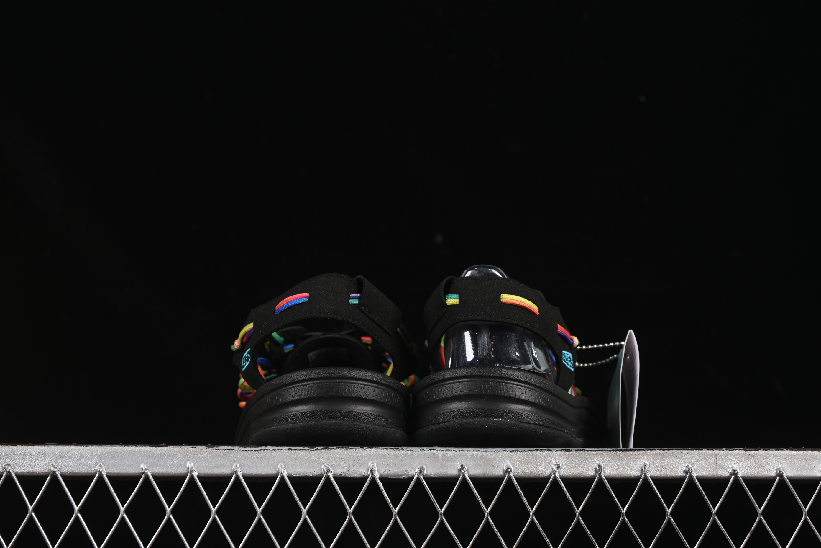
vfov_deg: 18.2
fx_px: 1710
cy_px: 274
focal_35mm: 75
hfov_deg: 27.0
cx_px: 410
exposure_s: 1/50
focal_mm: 50
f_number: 7.1
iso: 160
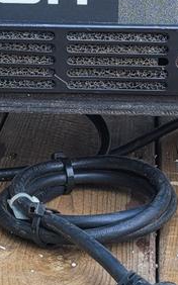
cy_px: 97
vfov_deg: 16.7
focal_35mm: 125
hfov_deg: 10.4
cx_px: 144
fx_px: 971
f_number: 1.8
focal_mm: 5.4
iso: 40
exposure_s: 1/165
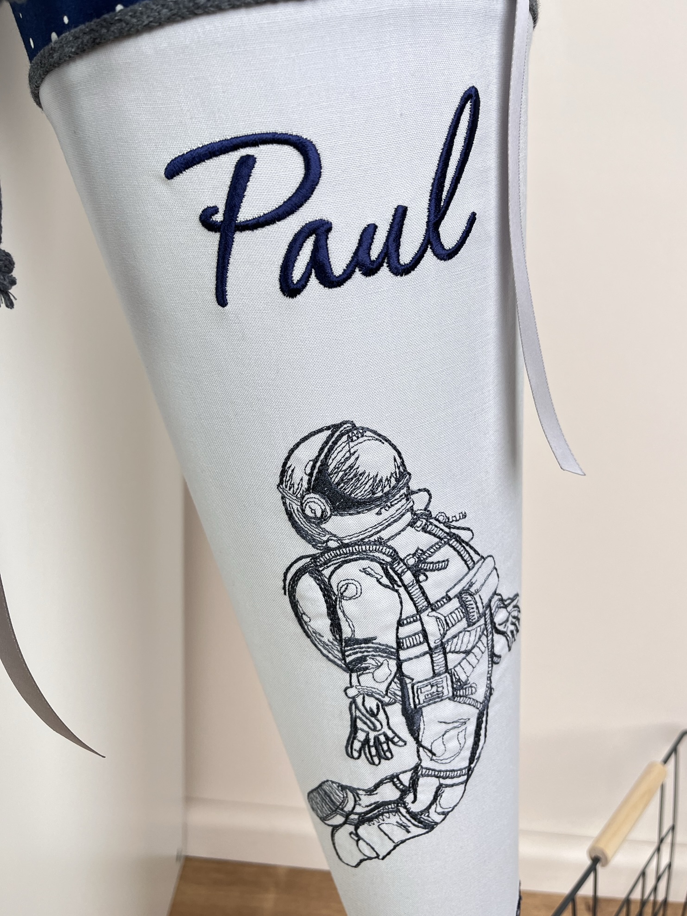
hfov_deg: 51.3
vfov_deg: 65.3
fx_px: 714
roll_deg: -2.4
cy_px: 445
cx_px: 356
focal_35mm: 27
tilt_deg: -13.3
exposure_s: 1/100
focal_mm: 5.1
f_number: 1.6
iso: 80
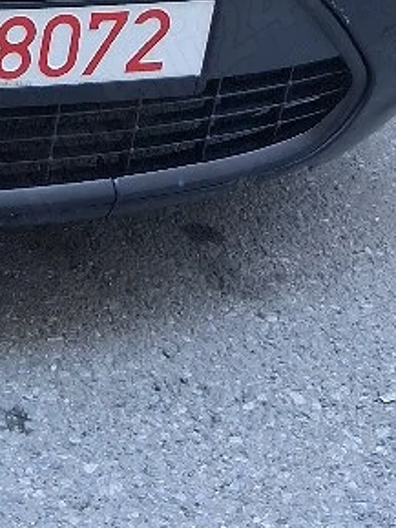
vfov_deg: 14.8
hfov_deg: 11.9
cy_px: -348
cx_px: -150
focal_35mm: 120
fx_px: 1829
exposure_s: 1/120
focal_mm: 3.98
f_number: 1.8
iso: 100
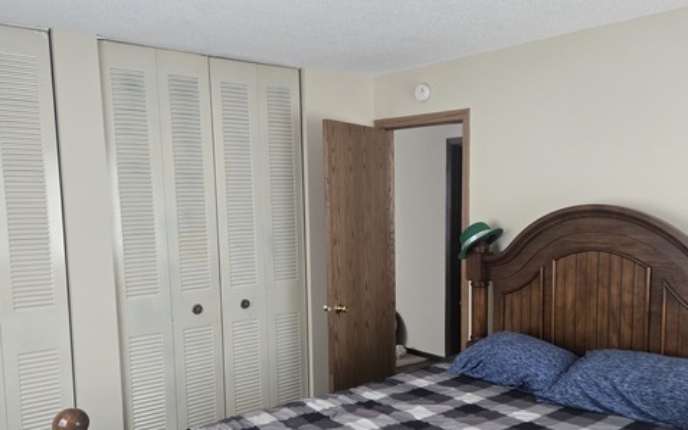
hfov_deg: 56.4
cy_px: 265
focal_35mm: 34
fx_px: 638
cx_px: 399
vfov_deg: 37.1
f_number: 1.8
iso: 640
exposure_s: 1/120
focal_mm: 5.4
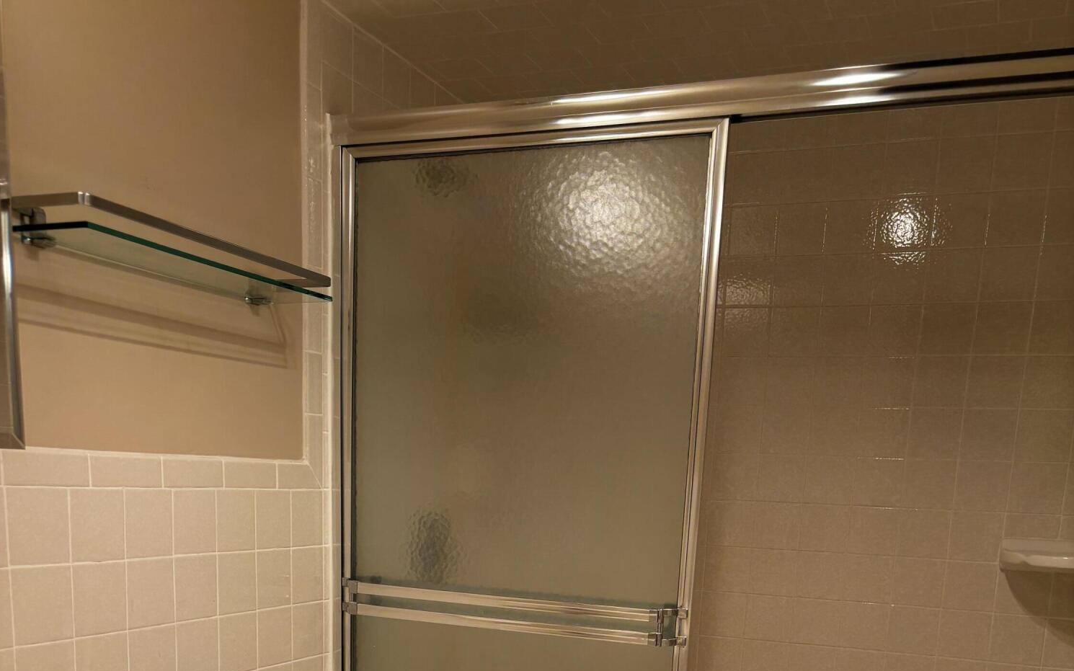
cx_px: 536
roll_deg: -2.4
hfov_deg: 52.8
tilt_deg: -11.3
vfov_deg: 31.6
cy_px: 686
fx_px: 1083
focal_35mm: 37
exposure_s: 1/120
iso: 40
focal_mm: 5.96
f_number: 1.6
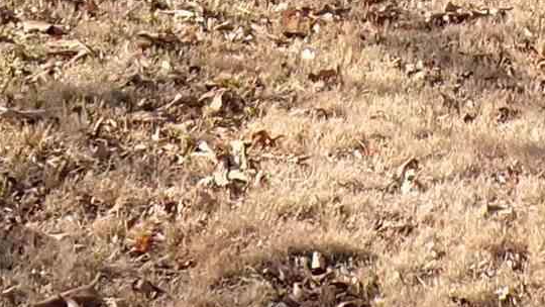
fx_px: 2240
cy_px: -798
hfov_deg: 13.6
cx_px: -68
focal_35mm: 155
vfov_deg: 6.6
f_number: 2.8
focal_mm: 4.5
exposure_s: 1/500
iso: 100
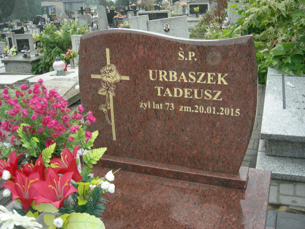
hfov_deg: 51.4
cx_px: 152
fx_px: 317
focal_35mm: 36
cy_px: 114
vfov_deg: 39.7
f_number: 2.7
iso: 64
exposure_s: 1/30
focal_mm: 7.5
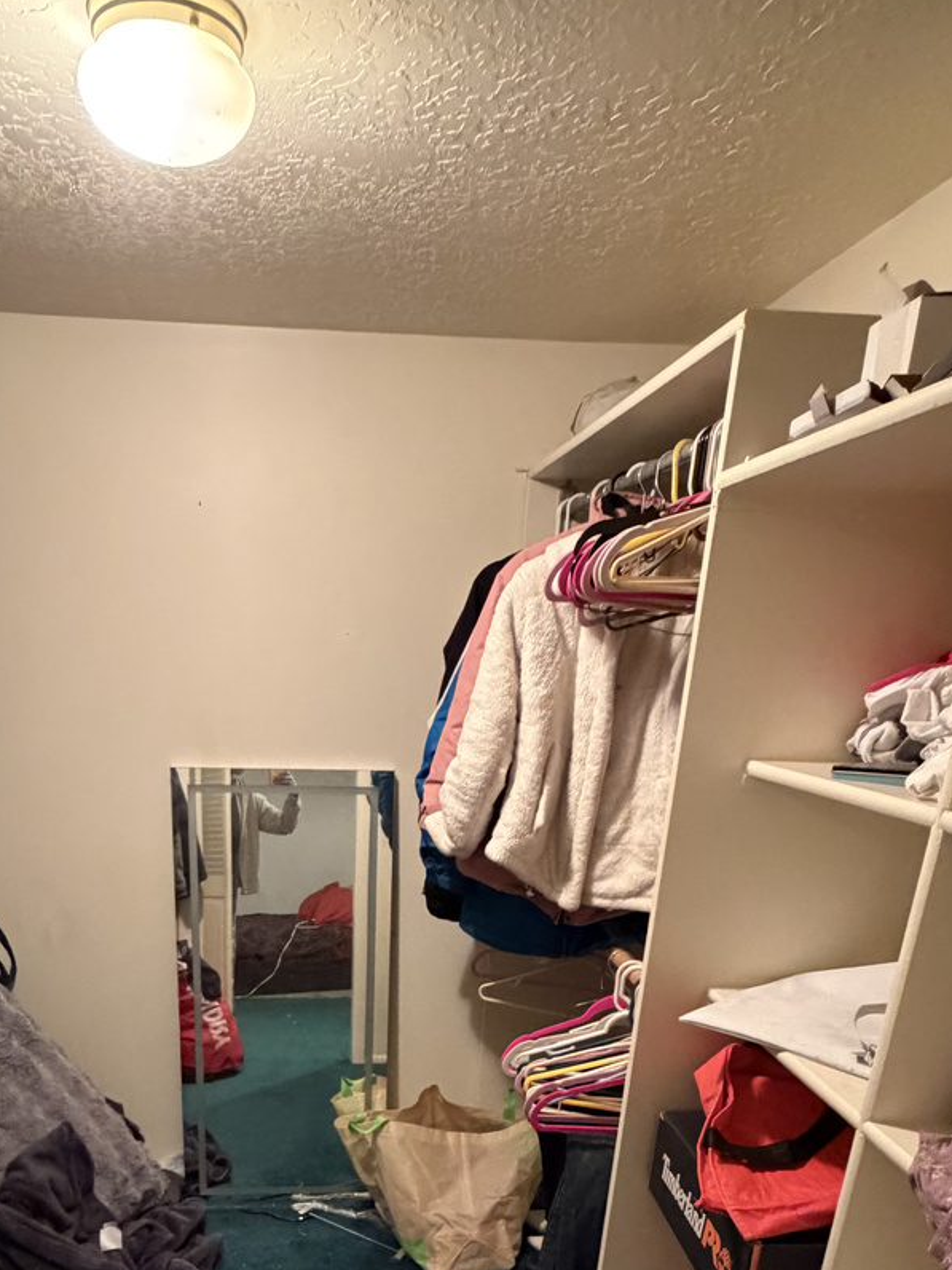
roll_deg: -2.0
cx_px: 349
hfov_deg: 50.8
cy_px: 1053
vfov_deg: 59.1
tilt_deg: -23.3
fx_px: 990
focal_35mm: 27
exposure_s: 1/60
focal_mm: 2.22
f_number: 2.2
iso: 1000
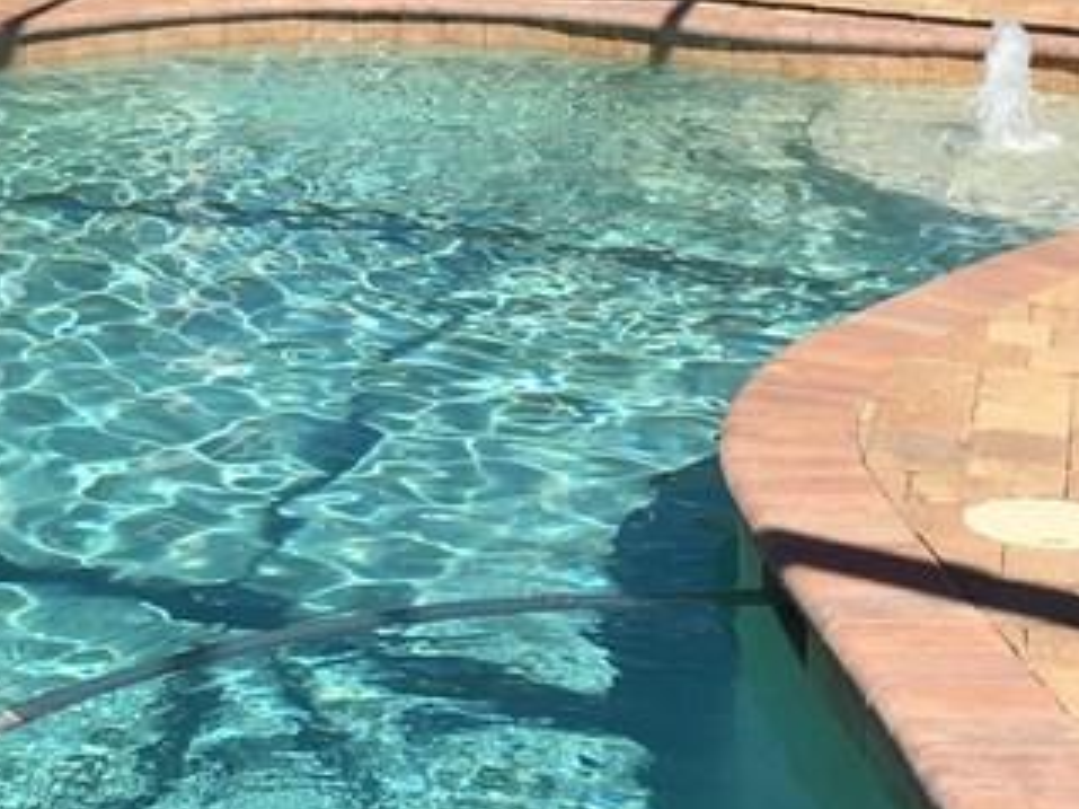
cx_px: 244
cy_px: 37
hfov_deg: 20.9
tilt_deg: -9.6
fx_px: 2898
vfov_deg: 15.6
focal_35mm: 93
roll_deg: +0.0
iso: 25
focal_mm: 4.15
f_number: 2.2
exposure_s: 1/1425
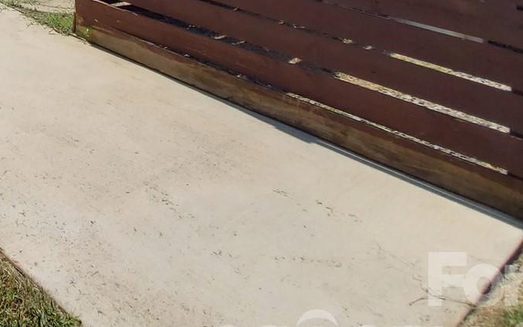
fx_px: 599
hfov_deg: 35.7
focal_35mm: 42
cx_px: -121
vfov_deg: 23.1
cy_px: -193
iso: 50
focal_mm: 1.8
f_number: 2.2
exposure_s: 1/1108
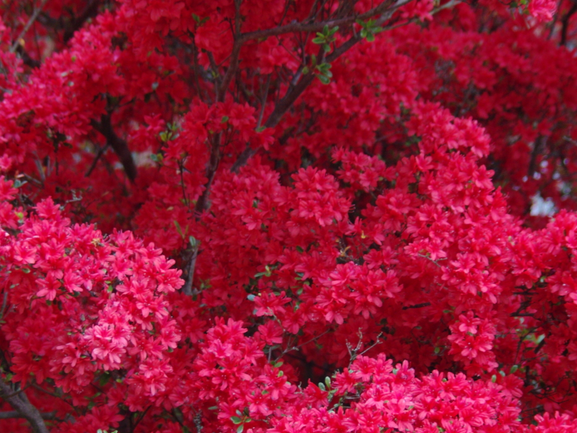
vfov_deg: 10.8
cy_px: 299
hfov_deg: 14.4
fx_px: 2284
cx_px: 254
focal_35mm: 137
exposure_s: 1/100
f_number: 4
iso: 800
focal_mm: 55
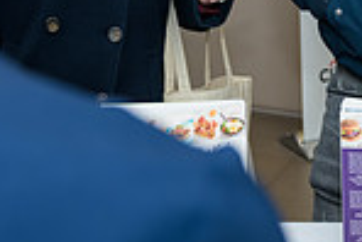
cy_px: -128
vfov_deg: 13.7
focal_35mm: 94
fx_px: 946
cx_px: 210
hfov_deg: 21.6
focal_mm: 24
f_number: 3.2
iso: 200
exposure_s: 1/125
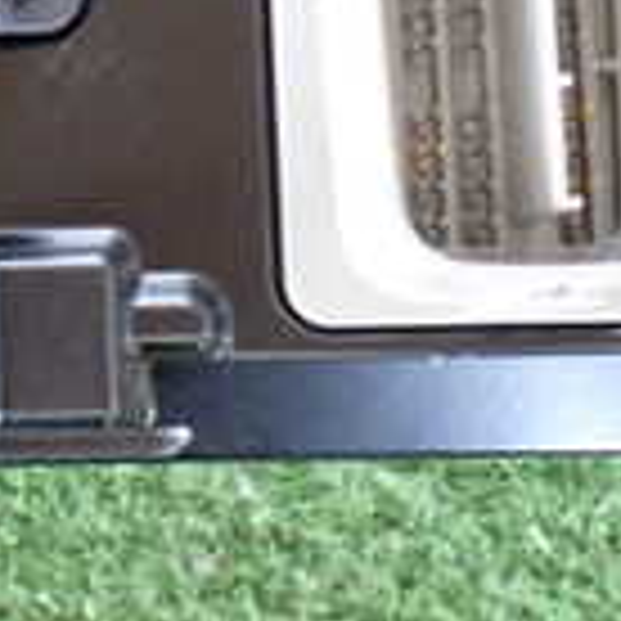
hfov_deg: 13.7
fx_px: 2496
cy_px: -18
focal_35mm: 123
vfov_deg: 13.9
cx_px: -144
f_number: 2.4
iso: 640
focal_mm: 5.79
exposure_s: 1/30
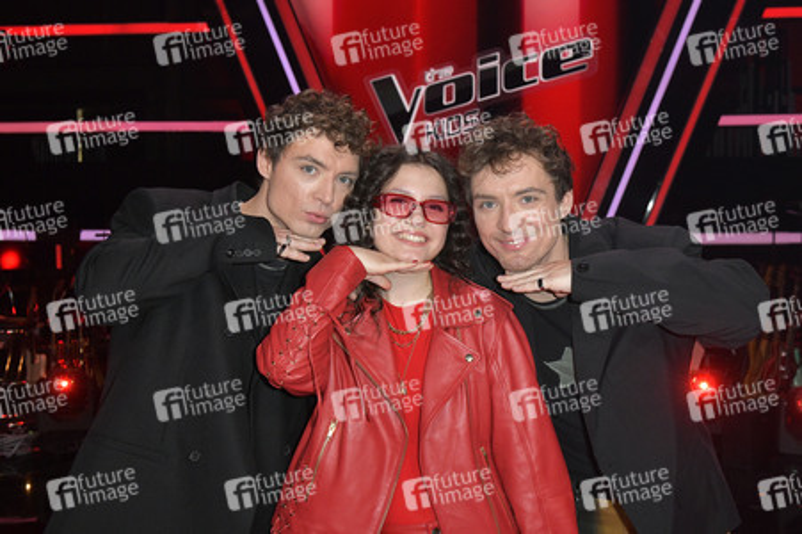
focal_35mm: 42
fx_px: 935
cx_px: 401
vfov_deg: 31.8
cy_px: 267
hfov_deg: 46.4
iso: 2500
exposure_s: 1/200
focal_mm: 42
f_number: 7.1
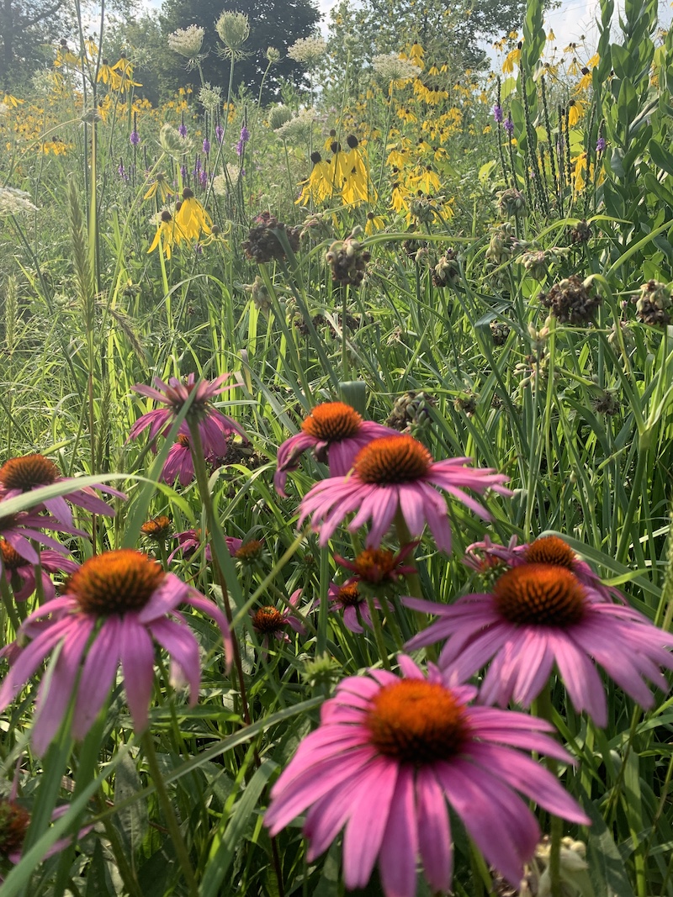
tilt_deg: -14.5
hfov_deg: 53.1
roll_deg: -4.2
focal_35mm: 26
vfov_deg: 67.3
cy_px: 448
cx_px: 336
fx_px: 674
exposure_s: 1/1220
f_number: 1.8
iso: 25
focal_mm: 4.25
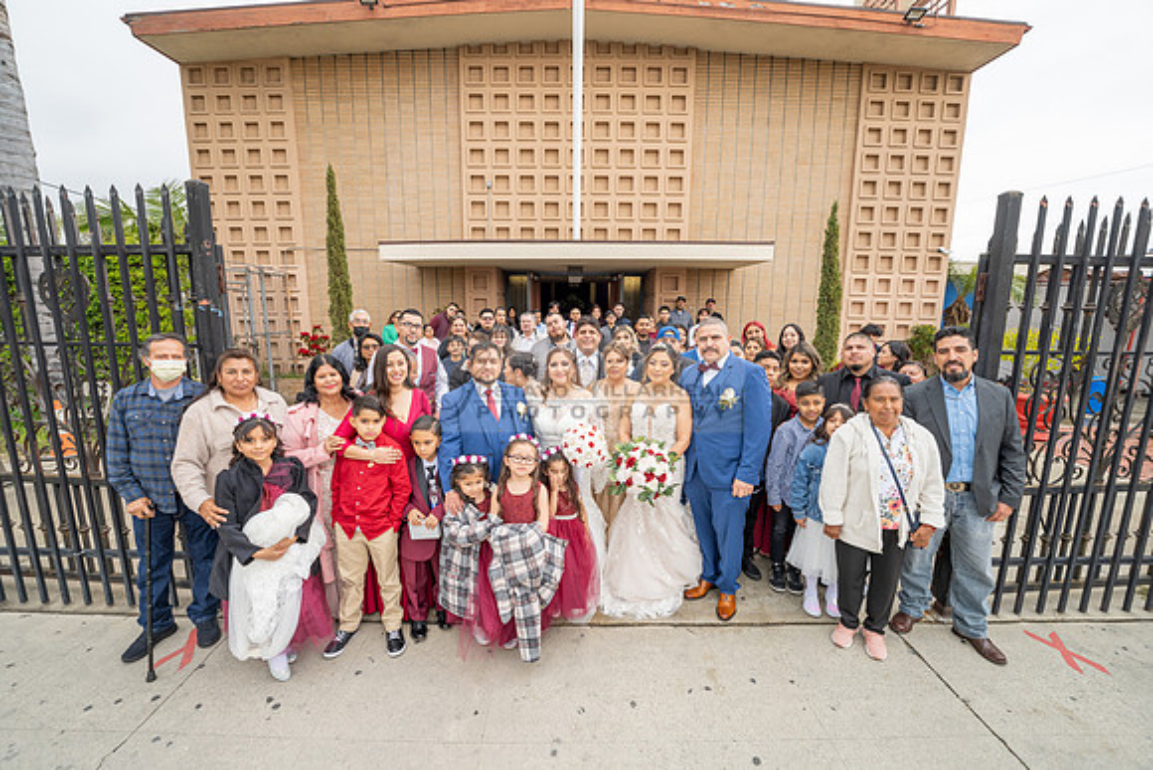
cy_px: 385
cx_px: 576
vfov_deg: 81.2
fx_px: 448
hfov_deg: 104.2
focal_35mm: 14
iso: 200
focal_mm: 14
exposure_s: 1/125
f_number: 4.5
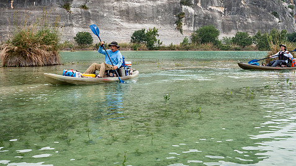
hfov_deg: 46.4
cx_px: 152
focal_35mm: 44
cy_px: 56
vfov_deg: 26.9
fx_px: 345
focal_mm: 16
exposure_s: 1/500
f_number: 5
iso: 400
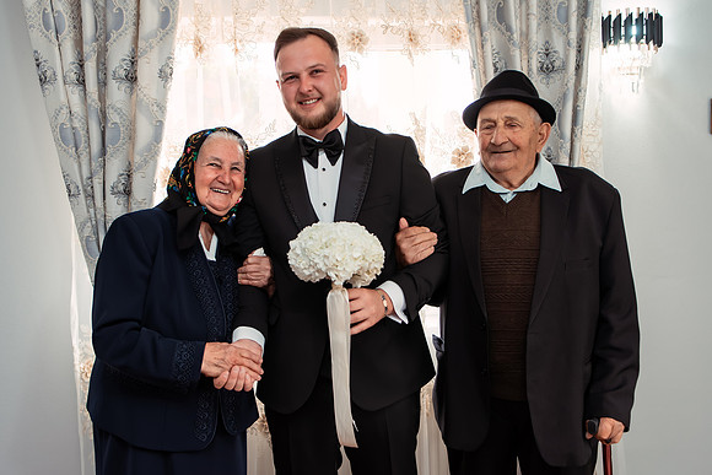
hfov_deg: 50.7
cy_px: 235
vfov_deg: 35.1
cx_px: 354
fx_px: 752
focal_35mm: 38
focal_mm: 35
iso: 500
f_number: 2.8
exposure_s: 1/250
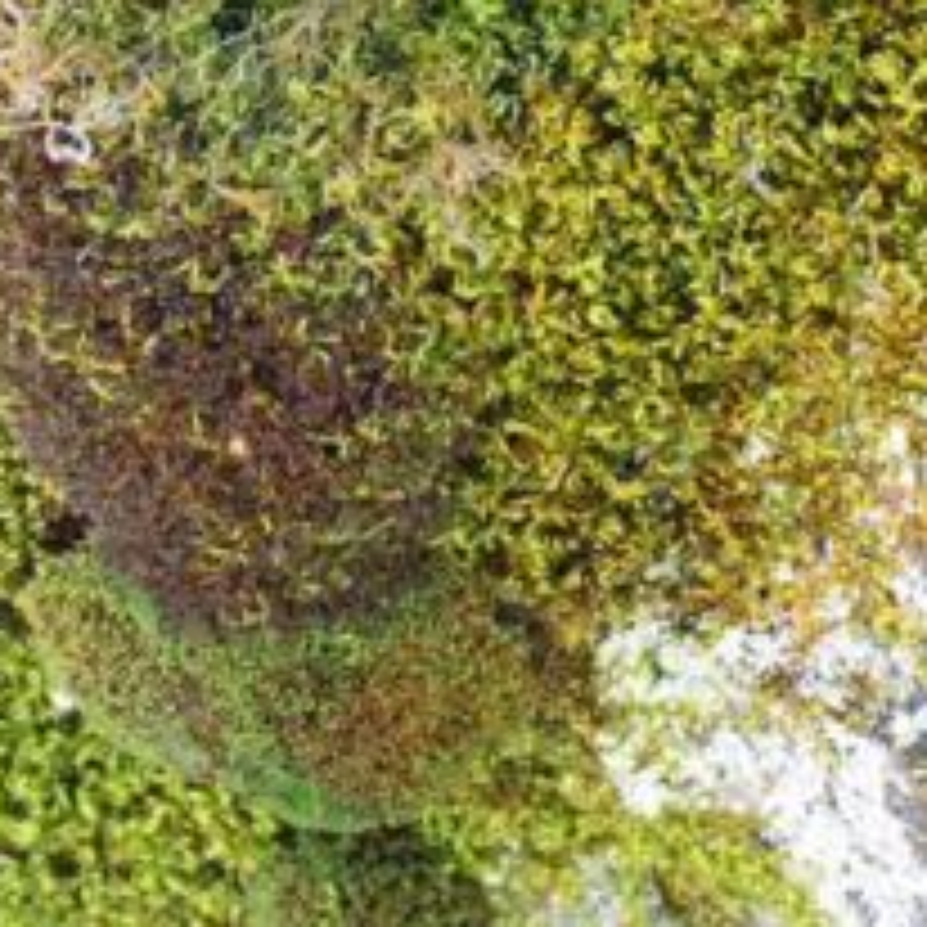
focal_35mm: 791
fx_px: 23965
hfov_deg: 2.2
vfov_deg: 2.2
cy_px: 299
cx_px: -248
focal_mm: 200
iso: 200
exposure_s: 1/15
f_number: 9
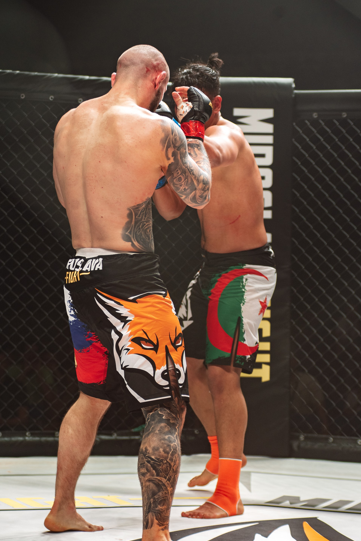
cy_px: 294
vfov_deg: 20.8
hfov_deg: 14.0
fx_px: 1473
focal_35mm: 98
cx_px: 187
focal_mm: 80
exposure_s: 1/320
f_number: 4
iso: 500
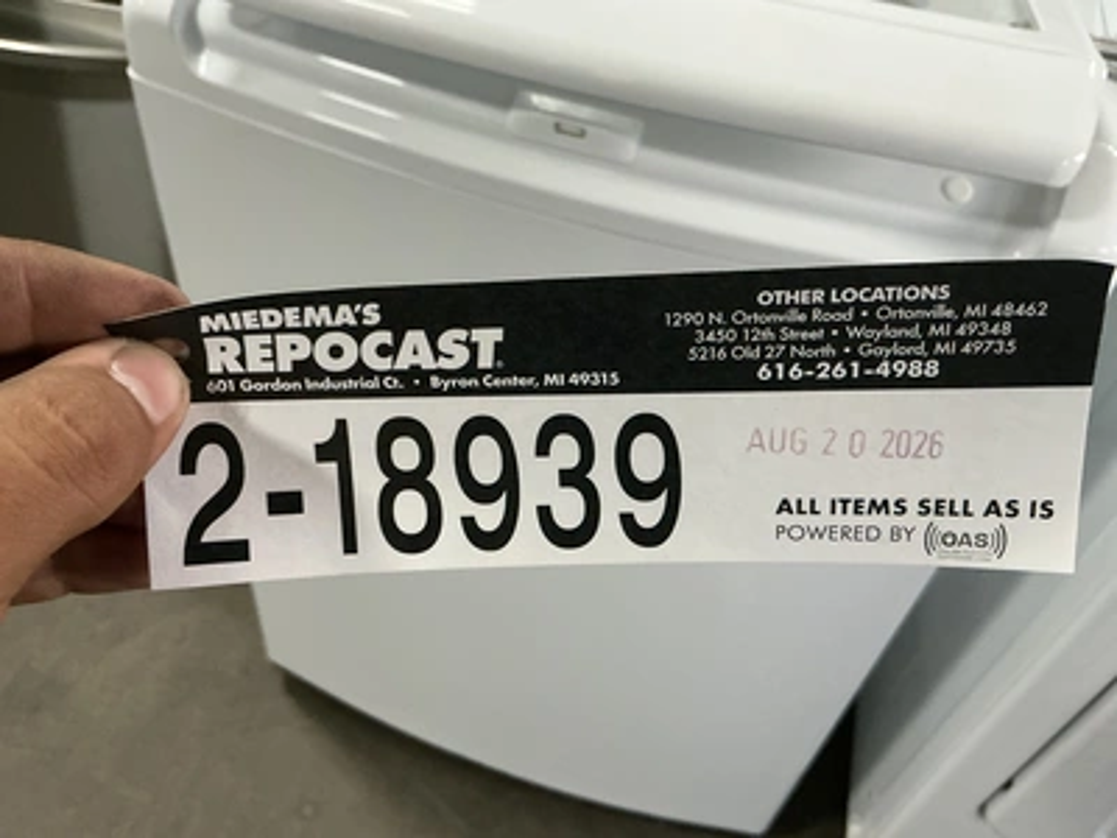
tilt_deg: -45.1
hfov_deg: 63.4
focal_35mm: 28
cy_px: 419
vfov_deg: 49.7
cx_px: 558
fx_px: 904
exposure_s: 1/60
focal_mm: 3
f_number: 1.8
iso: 200
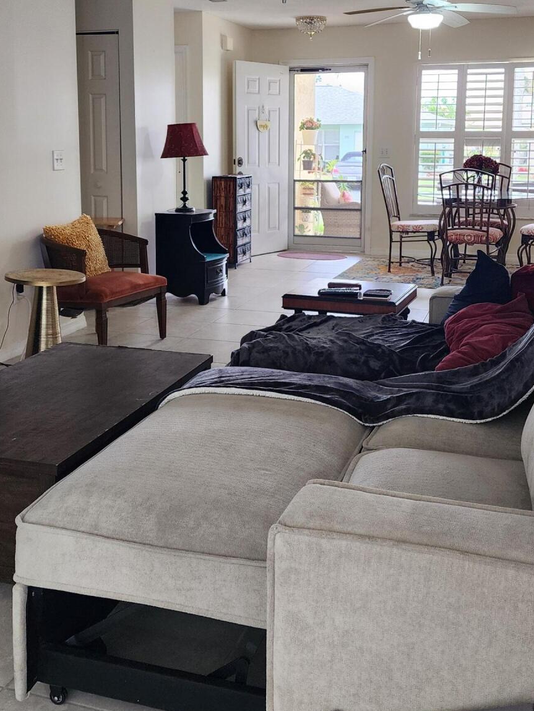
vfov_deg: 46.1
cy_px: 239
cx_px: 243
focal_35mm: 40
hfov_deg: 35.9
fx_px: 822
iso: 200
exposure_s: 1/120
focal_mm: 6.4
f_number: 1.8
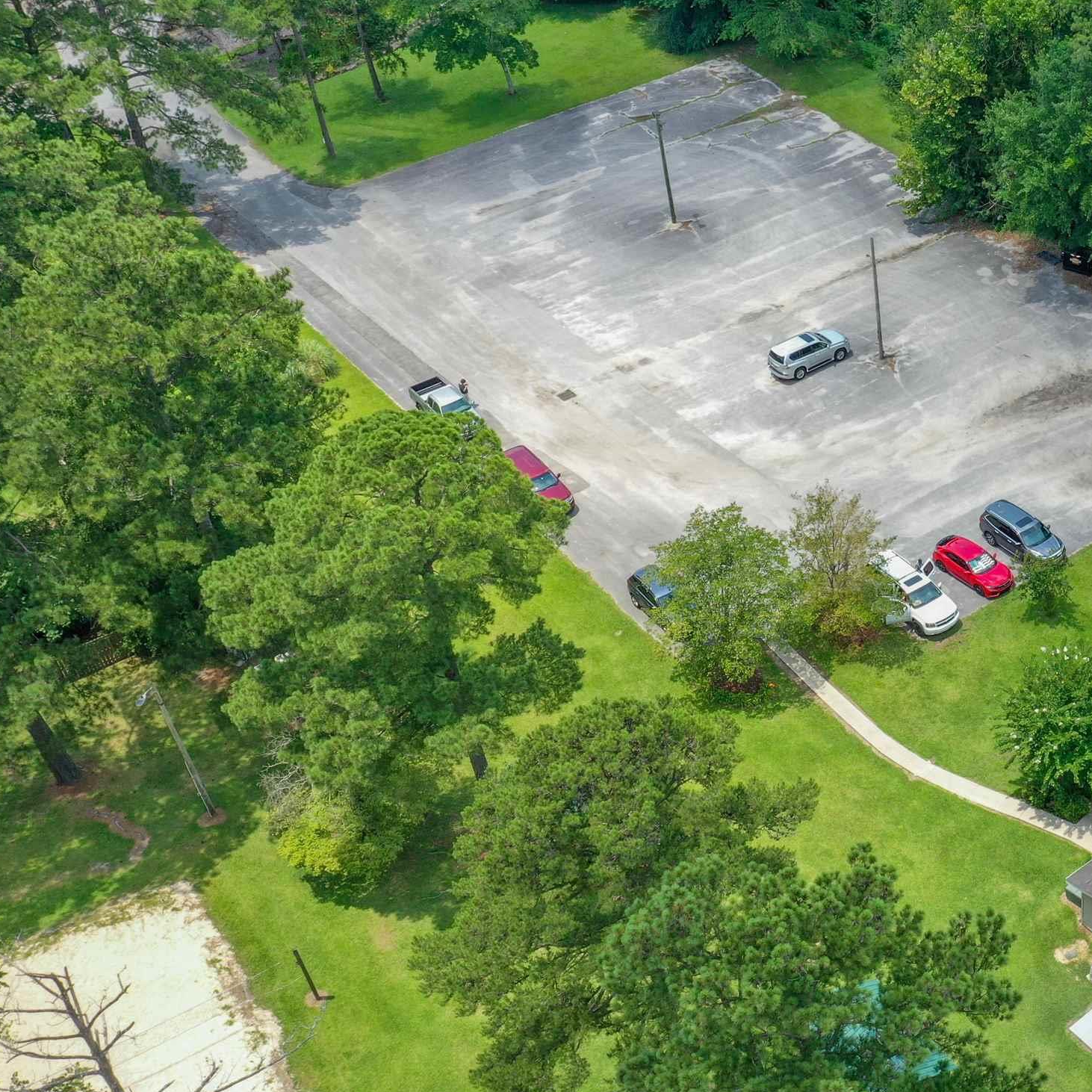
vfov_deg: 34.0
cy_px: 562
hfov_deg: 31.4
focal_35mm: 50
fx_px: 1785
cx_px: 1102
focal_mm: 10.26
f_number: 8
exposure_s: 1/100
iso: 100
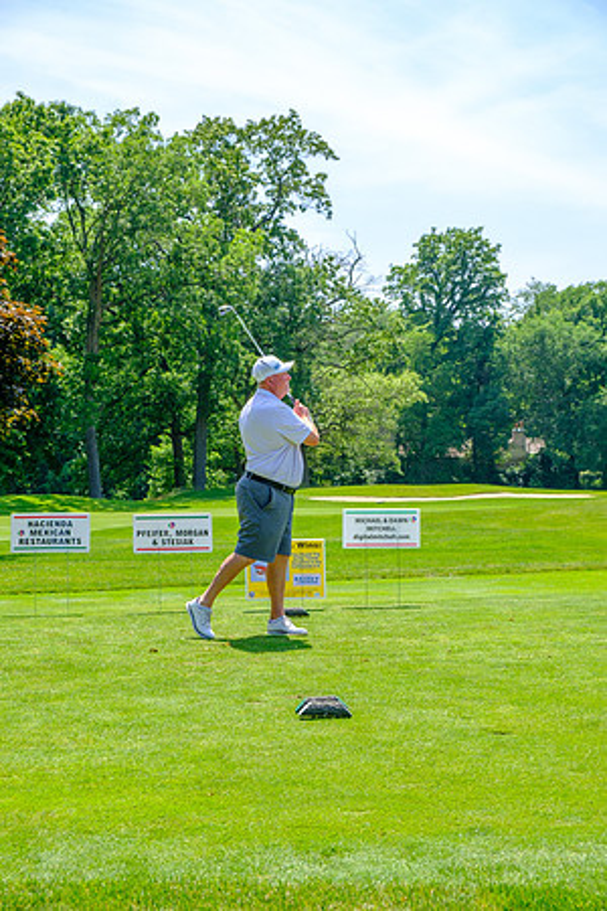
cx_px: 304
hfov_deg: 22.3
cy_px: 456
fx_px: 1543
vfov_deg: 32.9
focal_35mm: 61
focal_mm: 40.7
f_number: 6.4
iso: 200
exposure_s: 1/250
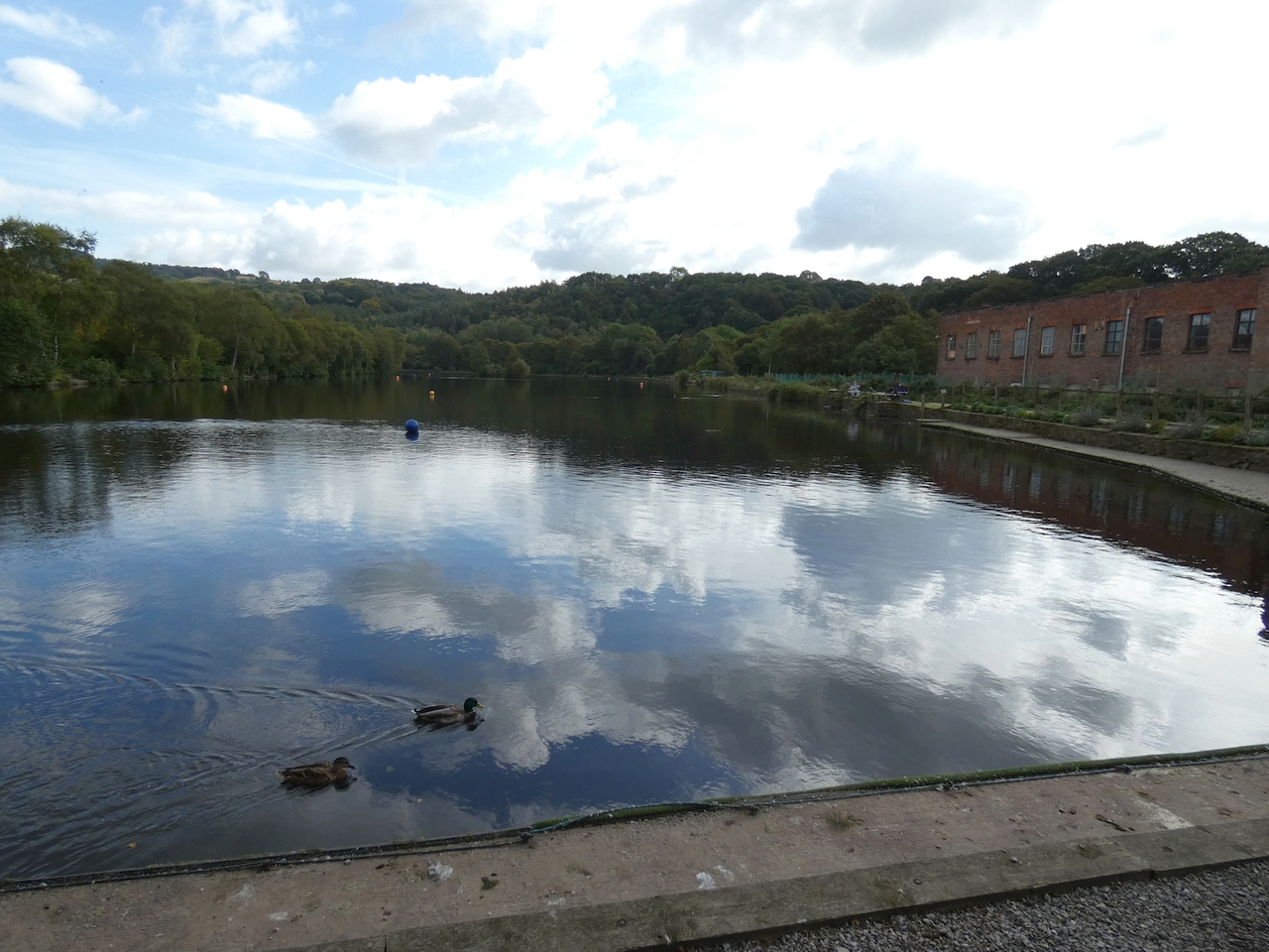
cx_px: 634
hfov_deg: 81.7
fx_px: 733
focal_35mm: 20
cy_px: 476
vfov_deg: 66.0
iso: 80
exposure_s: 1/800
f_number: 2.8
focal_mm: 3.6
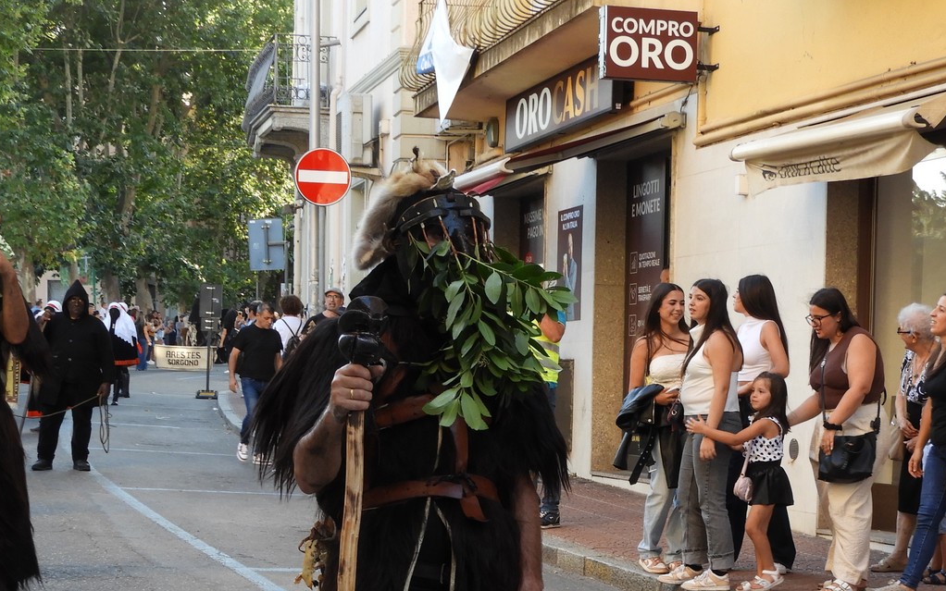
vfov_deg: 15.3
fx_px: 2166
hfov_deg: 24.6
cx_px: 500
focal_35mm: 84
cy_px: 549
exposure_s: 1/60
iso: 100
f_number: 4
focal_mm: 8.1
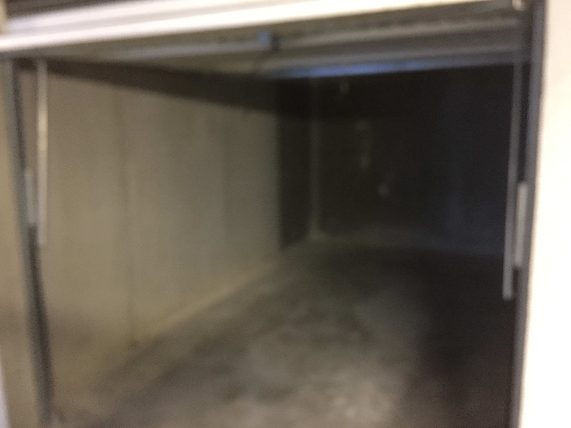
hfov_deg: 61.7
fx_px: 478
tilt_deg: -9.1
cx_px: 286
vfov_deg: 48.2
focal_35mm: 29
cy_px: 214
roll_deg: -0.3
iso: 500
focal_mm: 4.15
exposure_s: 1/17
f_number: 2.2
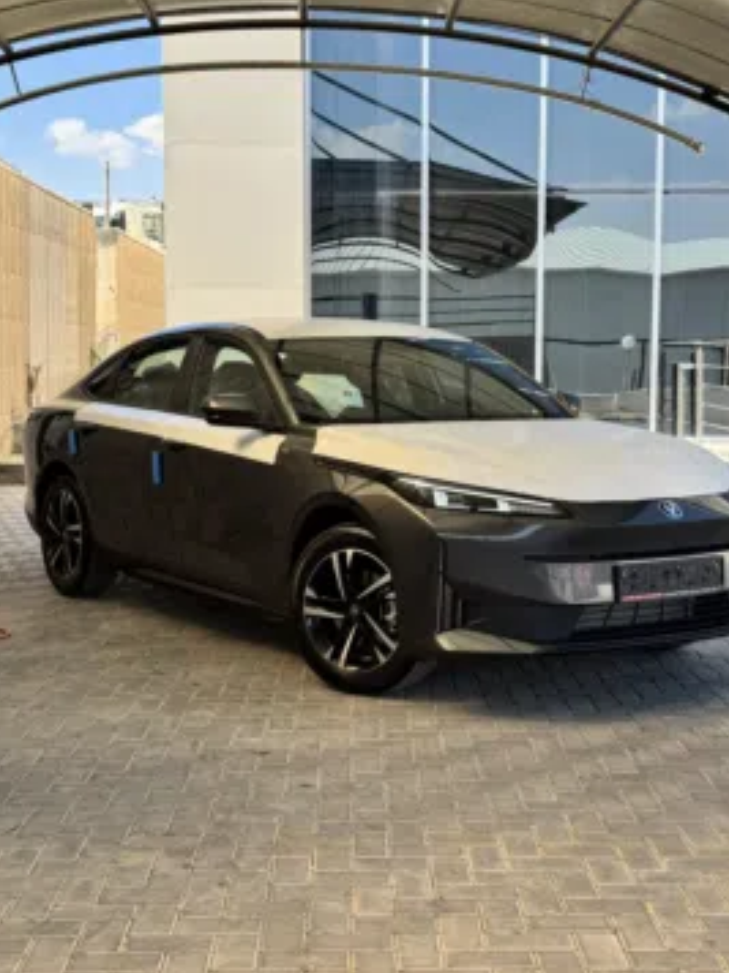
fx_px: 1516
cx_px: 399
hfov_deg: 27.0
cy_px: 476
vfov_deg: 35.5
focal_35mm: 54
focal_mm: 6.76
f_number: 1.78
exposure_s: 1/1287
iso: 64
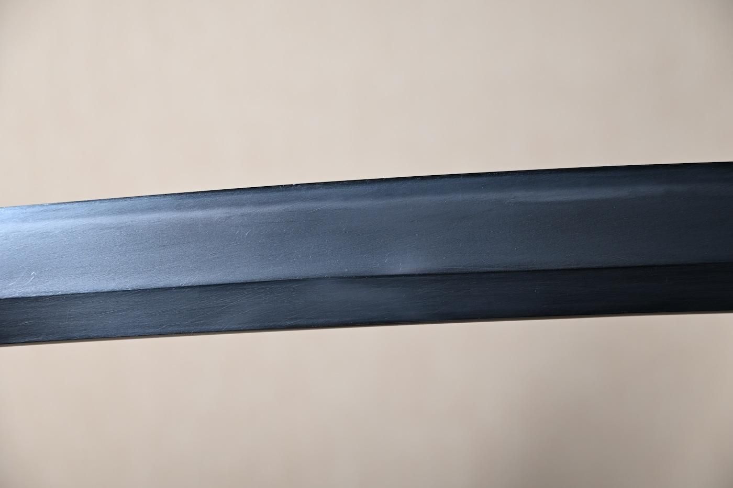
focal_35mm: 92
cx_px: 366
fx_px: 1863
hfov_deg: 22.3
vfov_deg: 14.9
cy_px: 244
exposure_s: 1
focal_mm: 61
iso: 100
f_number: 5
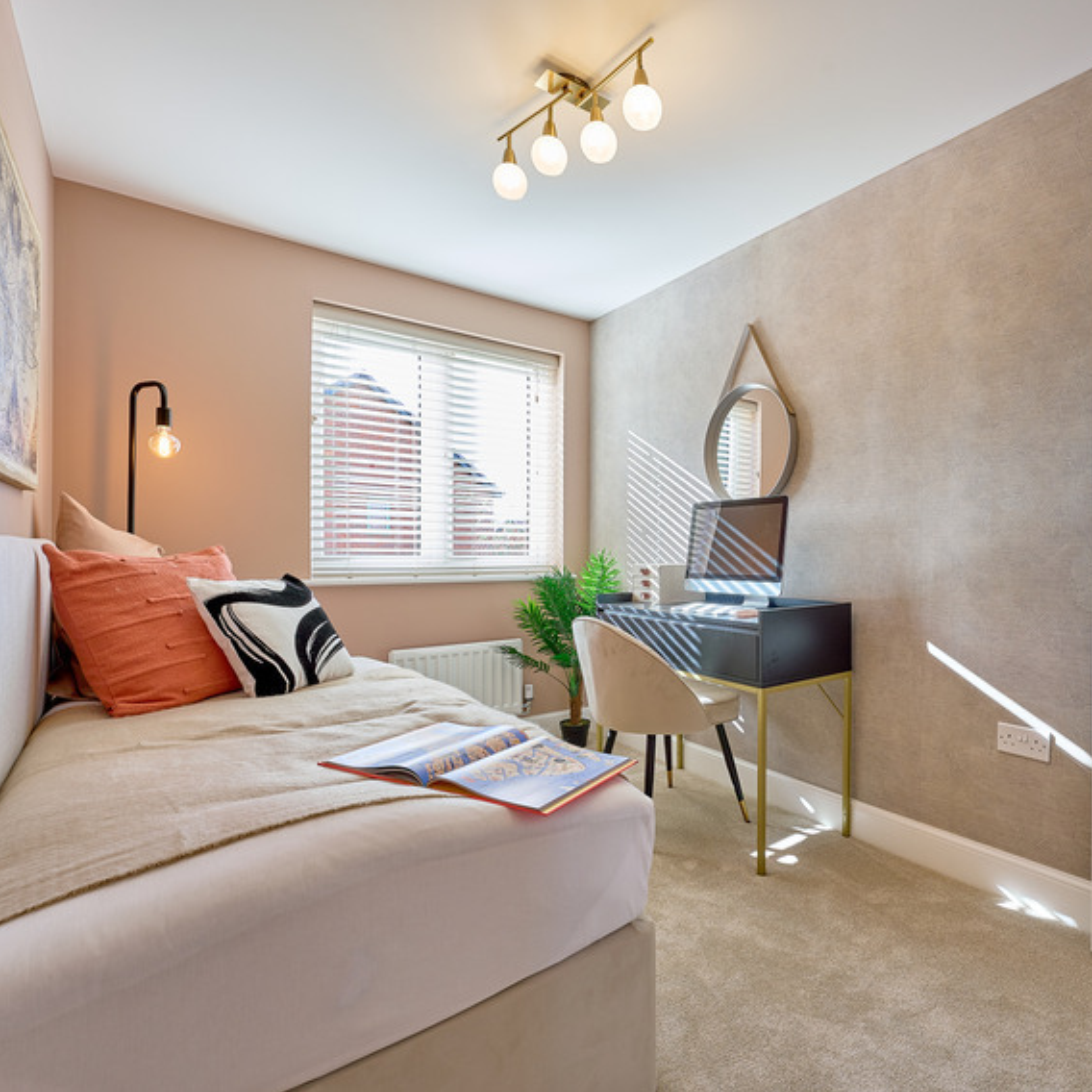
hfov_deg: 76.3
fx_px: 670
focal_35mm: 19
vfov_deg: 78.4
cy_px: 543
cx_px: 713
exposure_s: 1/6
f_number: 10
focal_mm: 14.6
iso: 100
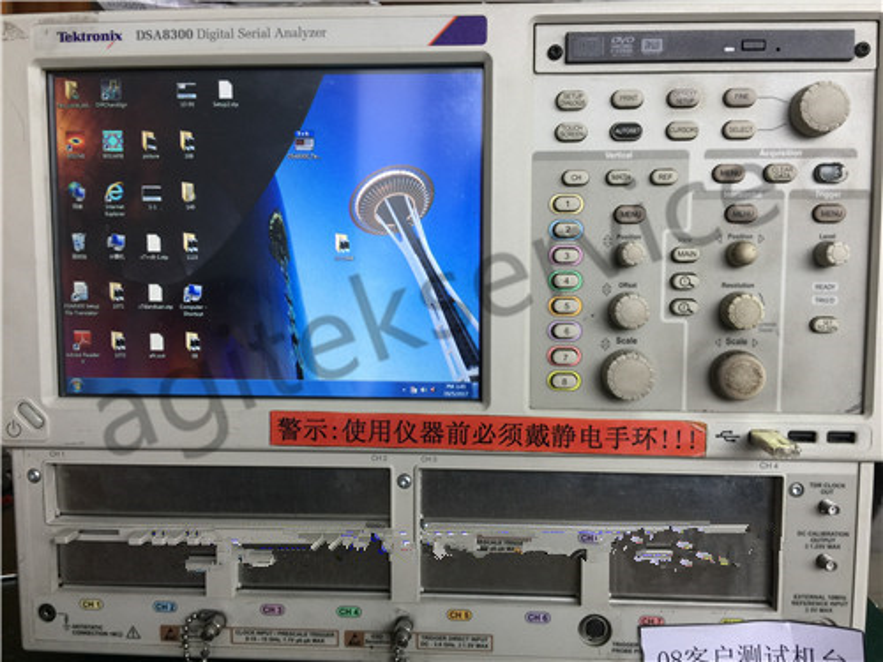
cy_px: 331
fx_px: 740
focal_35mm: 29
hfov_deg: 61.7
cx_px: 442
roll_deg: -2.1
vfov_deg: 48.2
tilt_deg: -5.8
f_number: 2.2
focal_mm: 4.15
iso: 40
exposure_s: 1/33
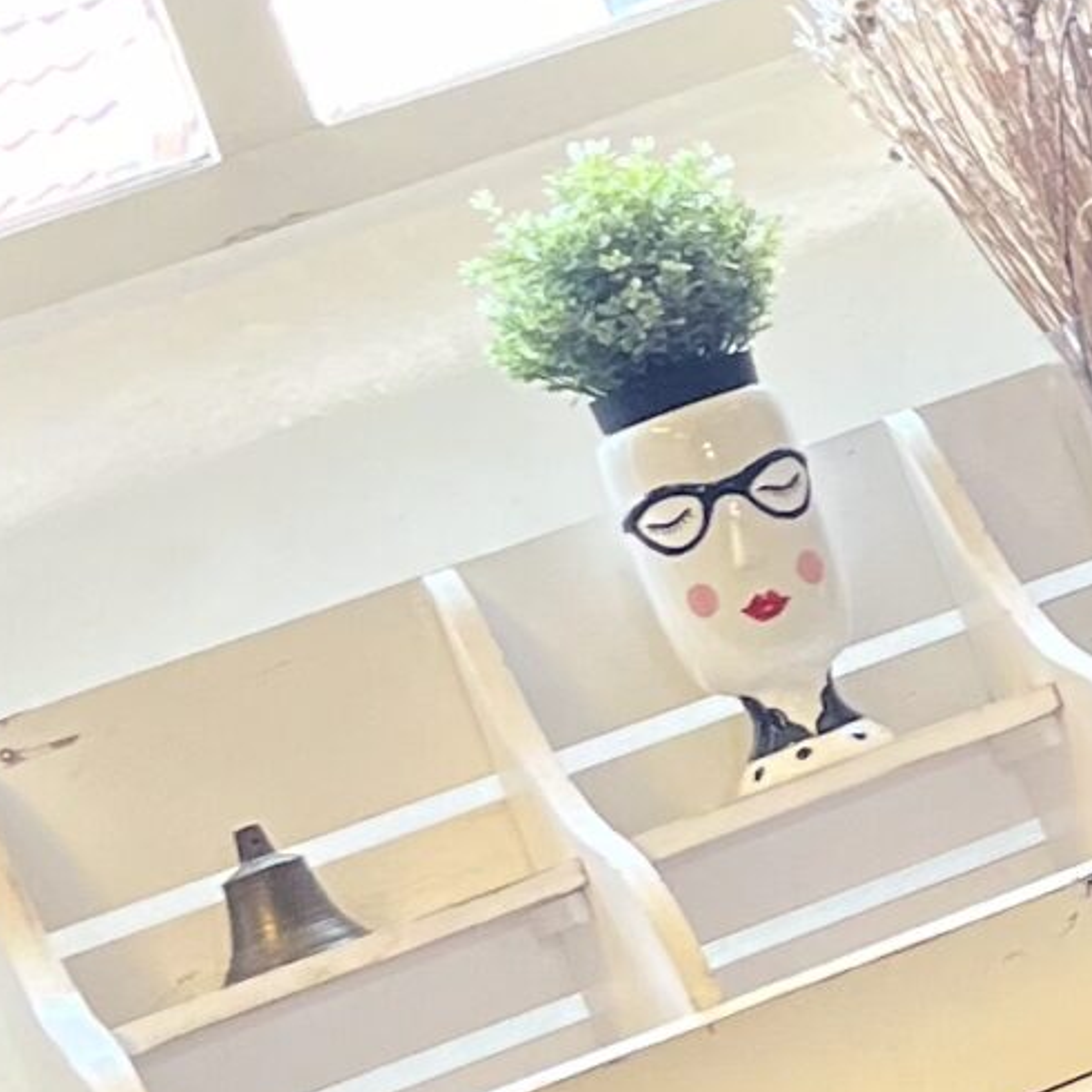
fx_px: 4283
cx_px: 2146
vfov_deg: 14.0
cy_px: -274
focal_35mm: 120
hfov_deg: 12.8
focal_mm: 5.1
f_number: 1.6
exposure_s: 1/100
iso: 80
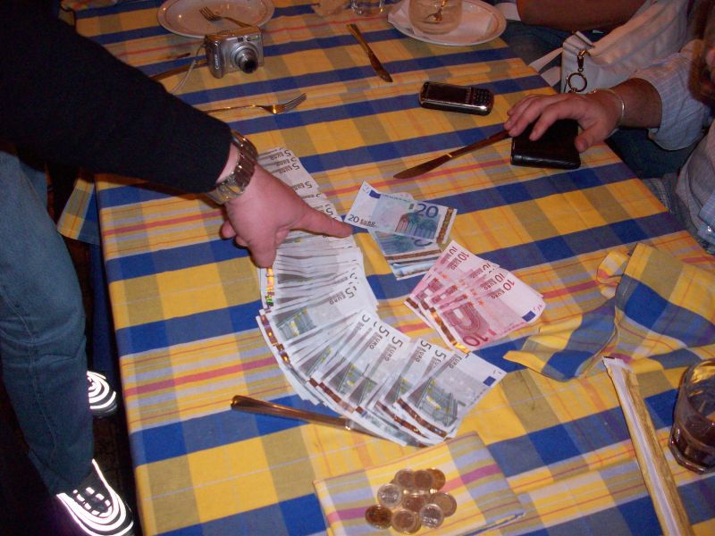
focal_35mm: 37
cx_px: 358
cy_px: 268
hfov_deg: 50.1
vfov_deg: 38.7
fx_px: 764
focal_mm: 6.2
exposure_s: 1/45
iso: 160
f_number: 2.8
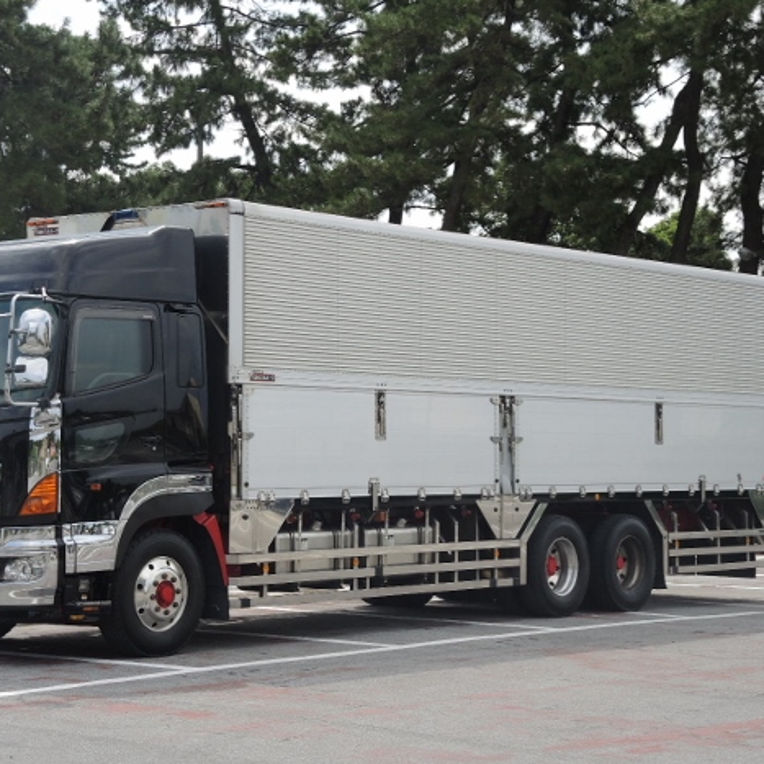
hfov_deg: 21.6
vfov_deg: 21.7
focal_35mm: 80
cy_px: 380
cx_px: 348
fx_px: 1998
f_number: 3.2
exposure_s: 1/1000
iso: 80
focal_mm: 14.1
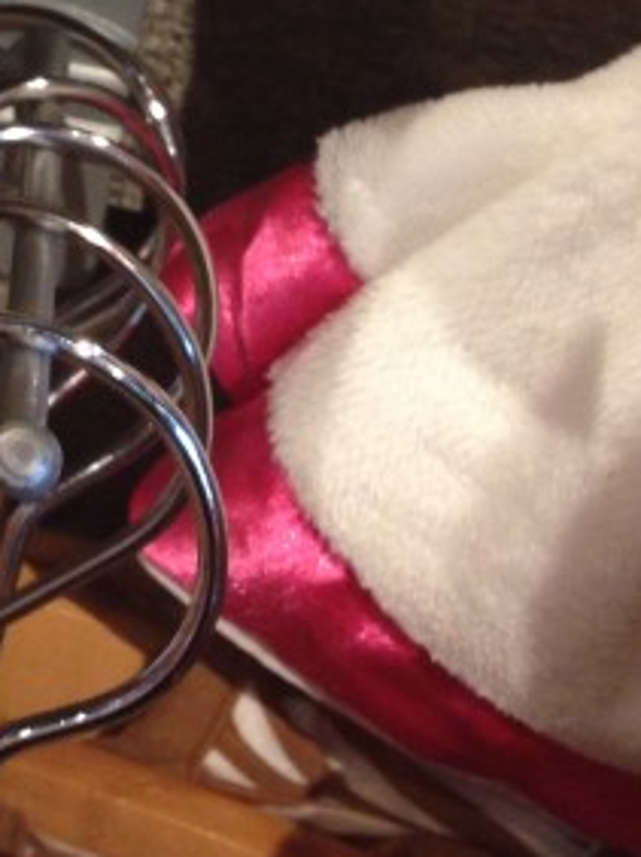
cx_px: -462
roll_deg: -7.7
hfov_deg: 11.5
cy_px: -353
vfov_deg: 15.4
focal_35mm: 120
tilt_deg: -17.0
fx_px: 2967
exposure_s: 1/20
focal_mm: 4.12
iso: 125
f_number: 2.4
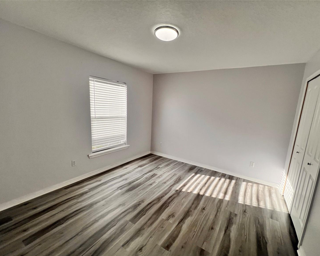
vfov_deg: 88.0
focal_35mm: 14
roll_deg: -1.7
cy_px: 132
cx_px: 171
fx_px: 133
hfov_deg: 100.5
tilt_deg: -12.3
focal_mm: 1.57
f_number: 1.8
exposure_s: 1/135
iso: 32
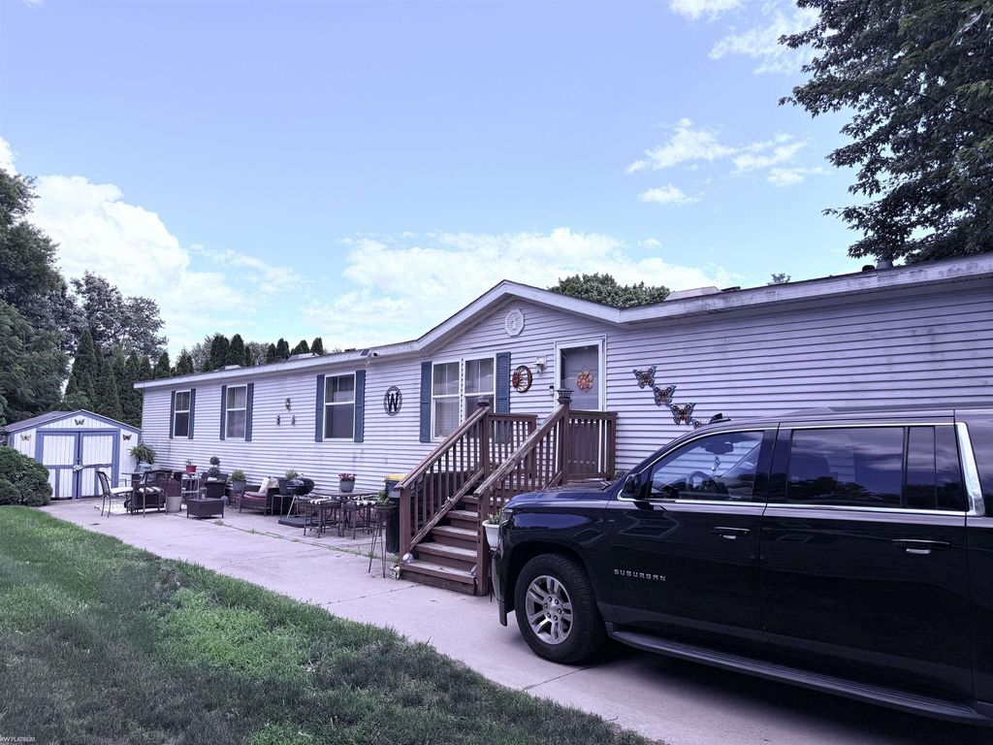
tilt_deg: +5.0
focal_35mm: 24
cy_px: 372
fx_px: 688
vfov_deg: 56.8
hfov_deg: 71.6
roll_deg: -0.3
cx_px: 496
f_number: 1.78
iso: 80
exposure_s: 1/4167
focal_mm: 6.76
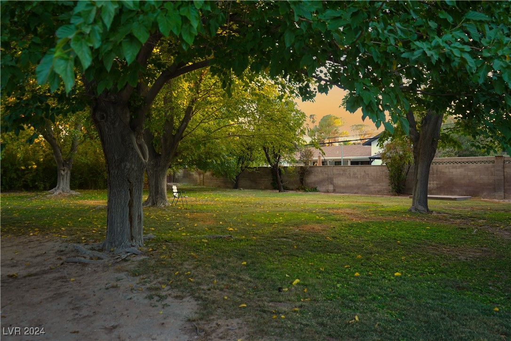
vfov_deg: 45.0
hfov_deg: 63.7
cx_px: 256
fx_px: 412
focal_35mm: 29
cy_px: 170
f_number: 3.5
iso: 64
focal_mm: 29
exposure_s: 1/40
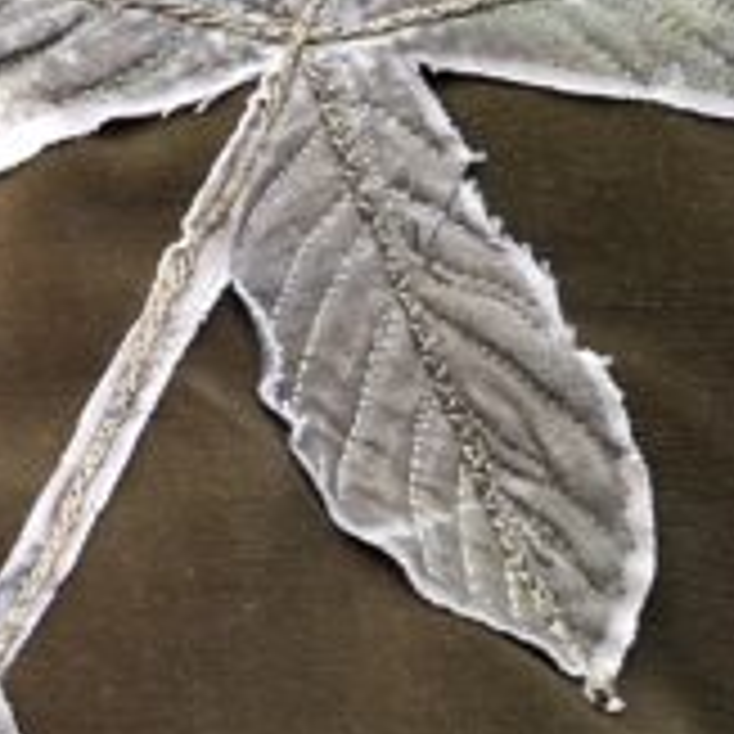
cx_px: -707
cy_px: 423
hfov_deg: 12.2
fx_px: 3071
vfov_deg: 13.6
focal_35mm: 128
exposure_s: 1/50
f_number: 1.8
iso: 320
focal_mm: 5.54
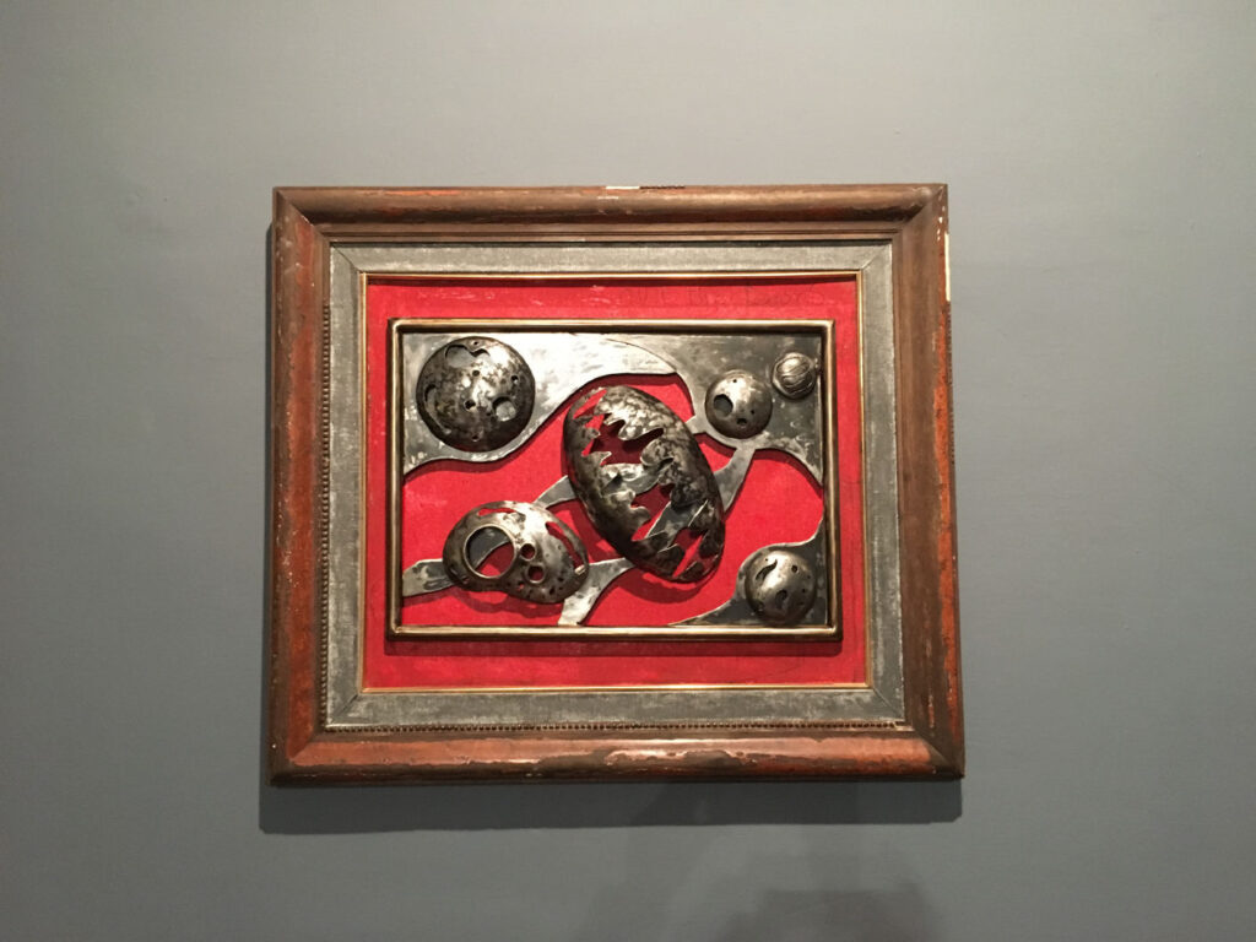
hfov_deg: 61.7
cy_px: 471
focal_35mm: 29
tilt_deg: +4.3
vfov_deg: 48.2
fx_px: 1052
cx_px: 628
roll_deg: -0.4
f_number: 2.2
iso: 250
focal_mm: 4.15
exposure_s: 1/17
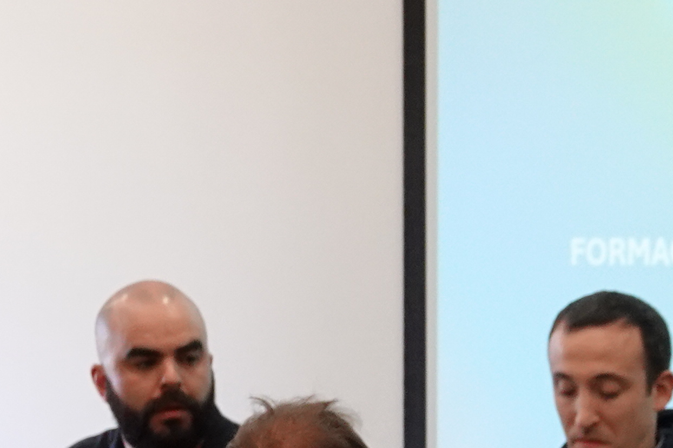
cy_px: 476
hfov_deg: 6.6
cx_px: 873
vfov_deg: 4.5
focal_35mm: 308
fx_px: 5757
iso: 800
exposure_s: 1/80
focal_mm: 25.61
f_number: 3.5
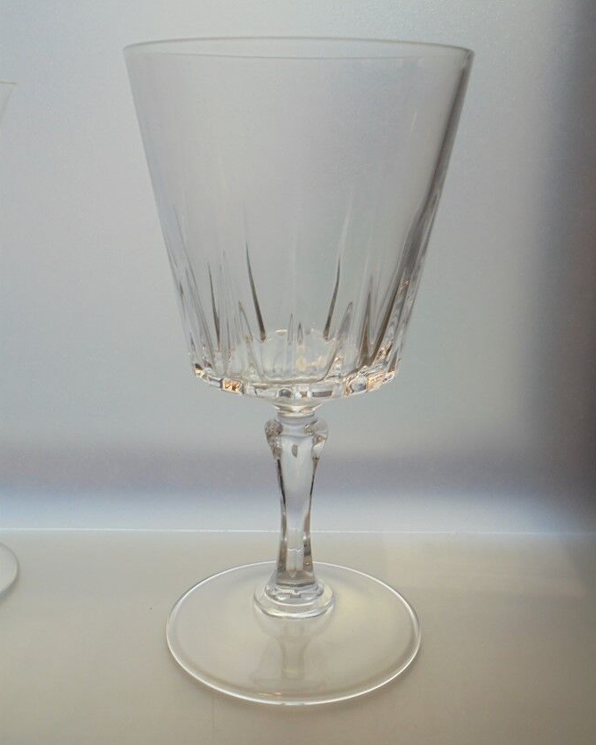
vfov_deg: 45.8
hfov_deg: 37.3
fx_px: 882
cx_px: 298
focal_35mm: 40
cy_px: 365
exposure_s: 1/30
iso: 250
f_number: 4.2
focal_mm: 6.9
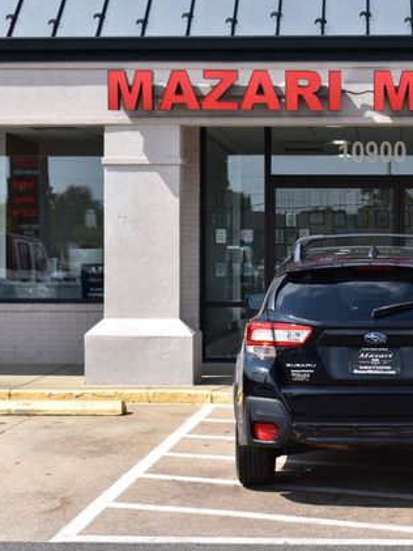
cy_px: 274
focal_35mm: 77
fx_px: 1220
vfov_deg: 25.4
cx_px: 358
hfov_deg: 18.9
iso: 400
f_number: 11
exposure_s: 1/400
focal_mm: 35
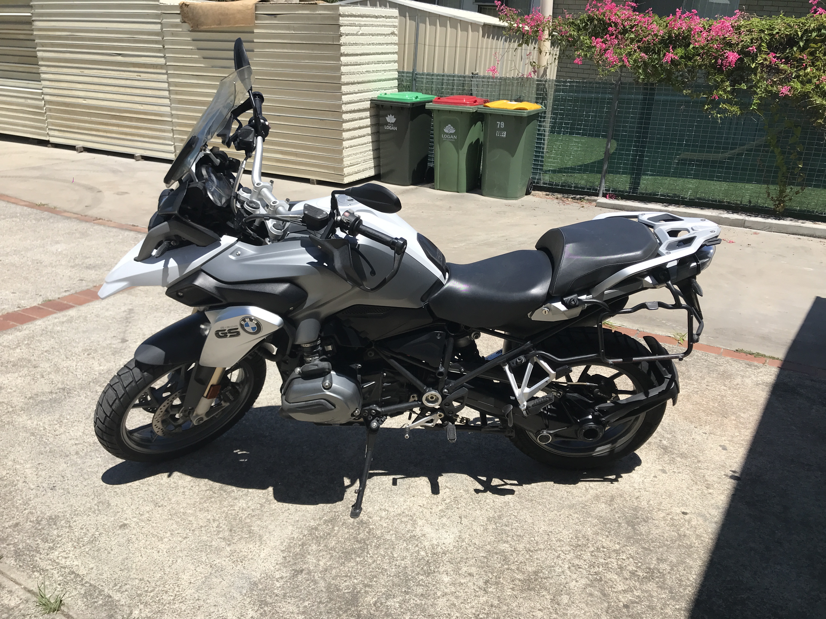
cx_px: 413
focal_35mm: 28
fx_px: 668
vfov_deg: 49.7
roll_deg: -3.8
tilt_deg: -20.7
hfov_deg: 63.4
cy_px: 310
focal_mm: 3.99
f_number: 1.8
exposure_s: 1/2660
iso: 20
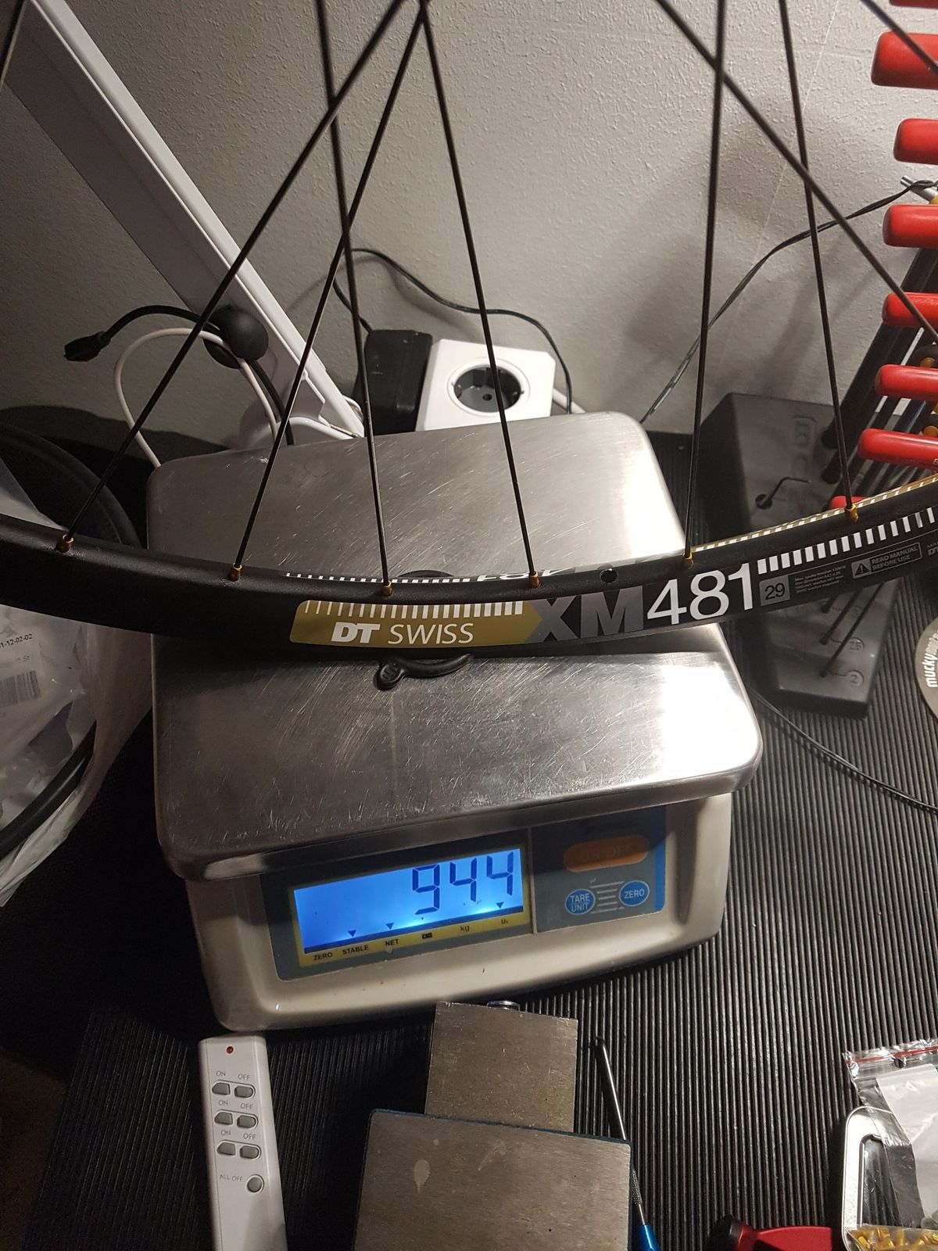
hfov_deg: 53.1
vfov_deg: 67.3
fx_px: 939
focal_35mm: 26
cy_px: 626
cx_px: 469
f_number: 1.7
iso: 200
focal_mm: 4.2
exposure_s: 1/25
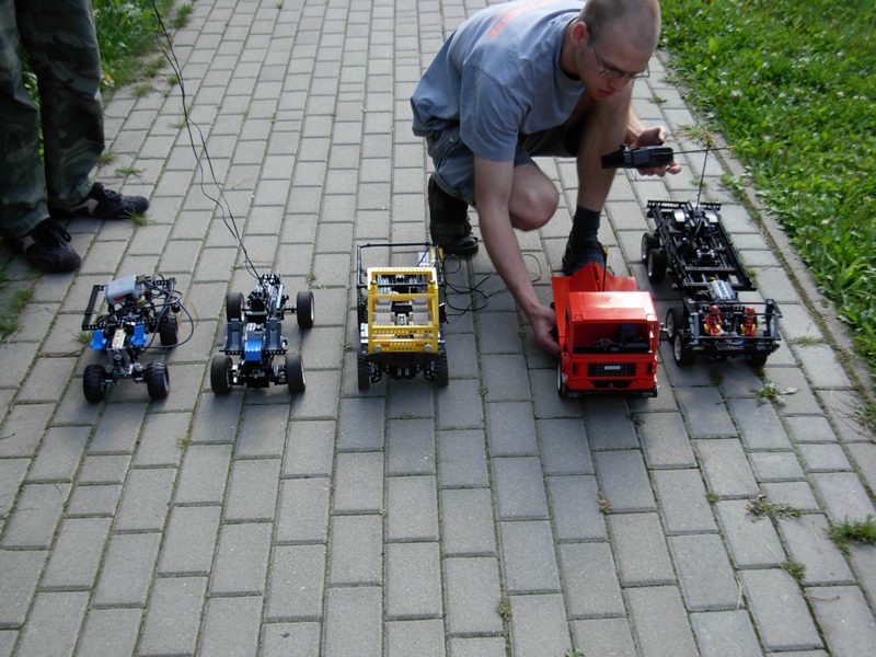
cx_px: 438
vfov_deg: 28.0
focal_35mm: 52
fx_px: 1316
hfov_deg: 36.8
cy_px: 328
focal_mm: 8.5
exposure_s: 1/242
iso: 79
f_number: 3.2
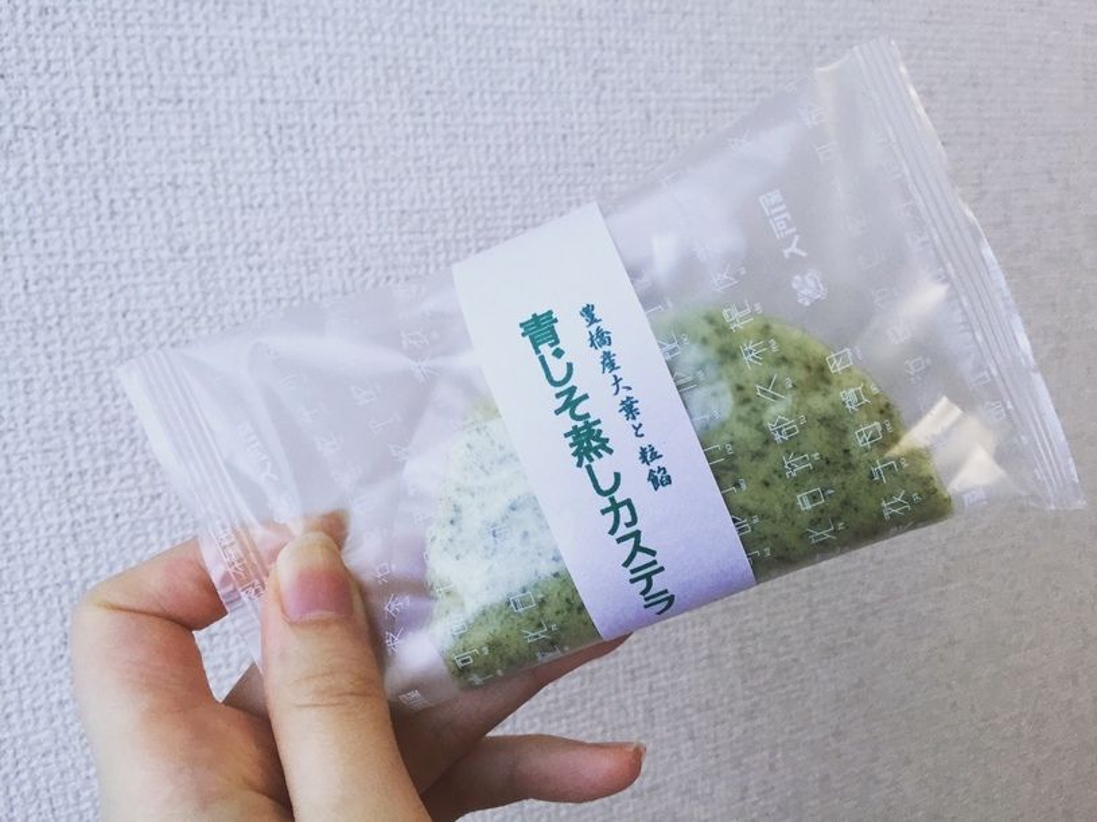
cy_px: 411
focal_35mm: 29
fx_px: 919
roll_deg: +4.2
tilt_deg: -8.2
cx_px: 548
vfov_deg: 48.2
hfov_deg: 61.7
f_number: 2.2
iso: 100
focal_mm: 4.15
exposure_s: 1/30
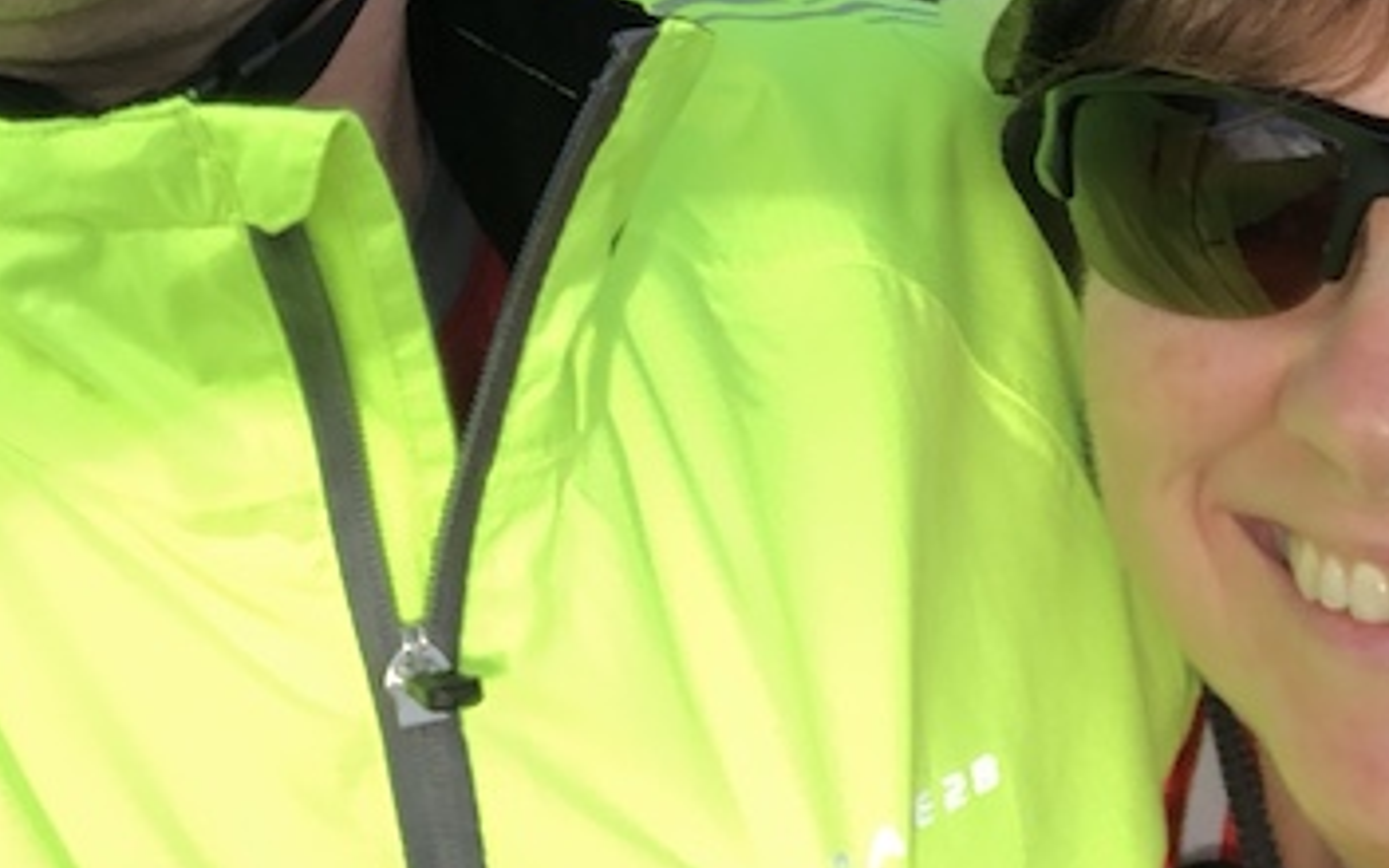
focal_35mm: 104
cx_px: 1022
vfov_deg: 11.9
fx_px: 3937
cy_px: -527
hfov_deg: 19.9
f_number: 2.2
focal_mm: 2.87
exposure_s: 1/379
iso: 20
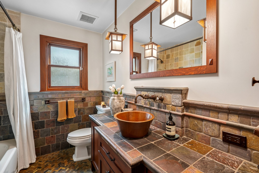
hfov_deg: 96.7
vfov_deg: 73.7
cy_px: 86
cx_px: 130
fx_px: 115
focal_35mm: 16
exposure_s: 1/2.5
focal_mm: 16
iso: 400
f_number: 8
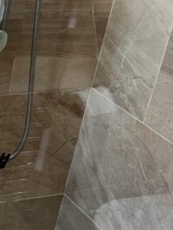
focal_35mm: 98
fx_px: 653
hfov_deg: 13.5
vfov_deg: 20.0
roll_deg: -6.2
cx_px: -140
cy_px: 101
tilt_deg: -26.3
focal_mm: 5.96
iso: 64
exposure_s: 1/25
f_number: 1.6
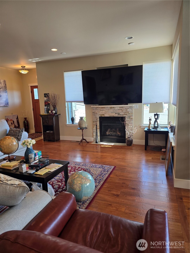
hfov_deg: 58.9
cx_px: 95
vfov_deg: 73.9
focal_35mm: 23
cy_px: 126
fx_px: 168
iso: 100
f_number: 1.7
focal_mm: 6.3
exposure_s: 1/120
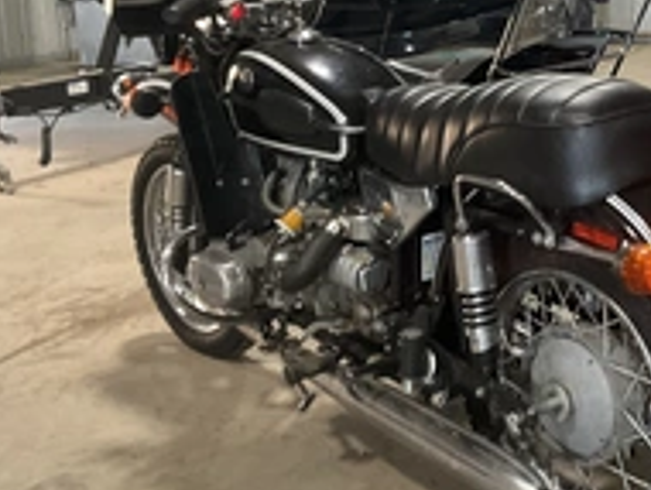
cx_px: 507
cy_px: 195
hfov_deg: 31.0
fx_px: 1149
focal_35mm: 61
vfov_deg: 24.0
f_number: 1.8
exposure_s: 1/60
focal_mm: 3
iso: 160
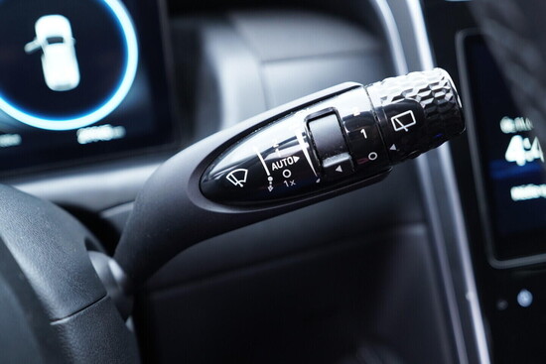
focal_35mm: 36
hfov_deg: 53.1
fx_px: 546
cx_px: 273
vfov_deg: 36.9
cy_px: 182
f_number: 2.8
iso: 640
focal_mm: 24
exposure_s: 1/40
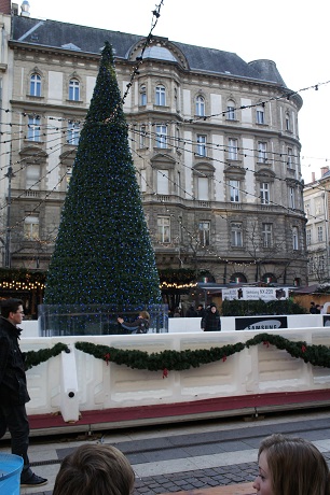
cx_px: 165
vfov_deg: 59.5
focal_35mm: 32
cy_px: 248
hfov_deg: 41.7
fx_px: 434
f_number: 6.3
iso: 500
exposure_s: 1/250
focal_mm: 21
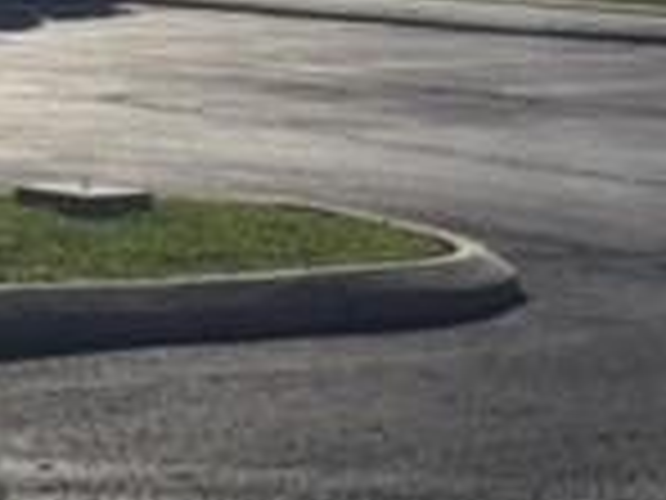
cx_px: -50
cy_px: -221
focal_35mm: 125
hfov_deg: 15.4
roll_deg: -2.4
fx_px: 2405
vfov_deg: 11.4
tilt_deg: +2.5
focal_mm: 4.15
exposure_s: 1/4950
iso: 32
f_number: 2.2
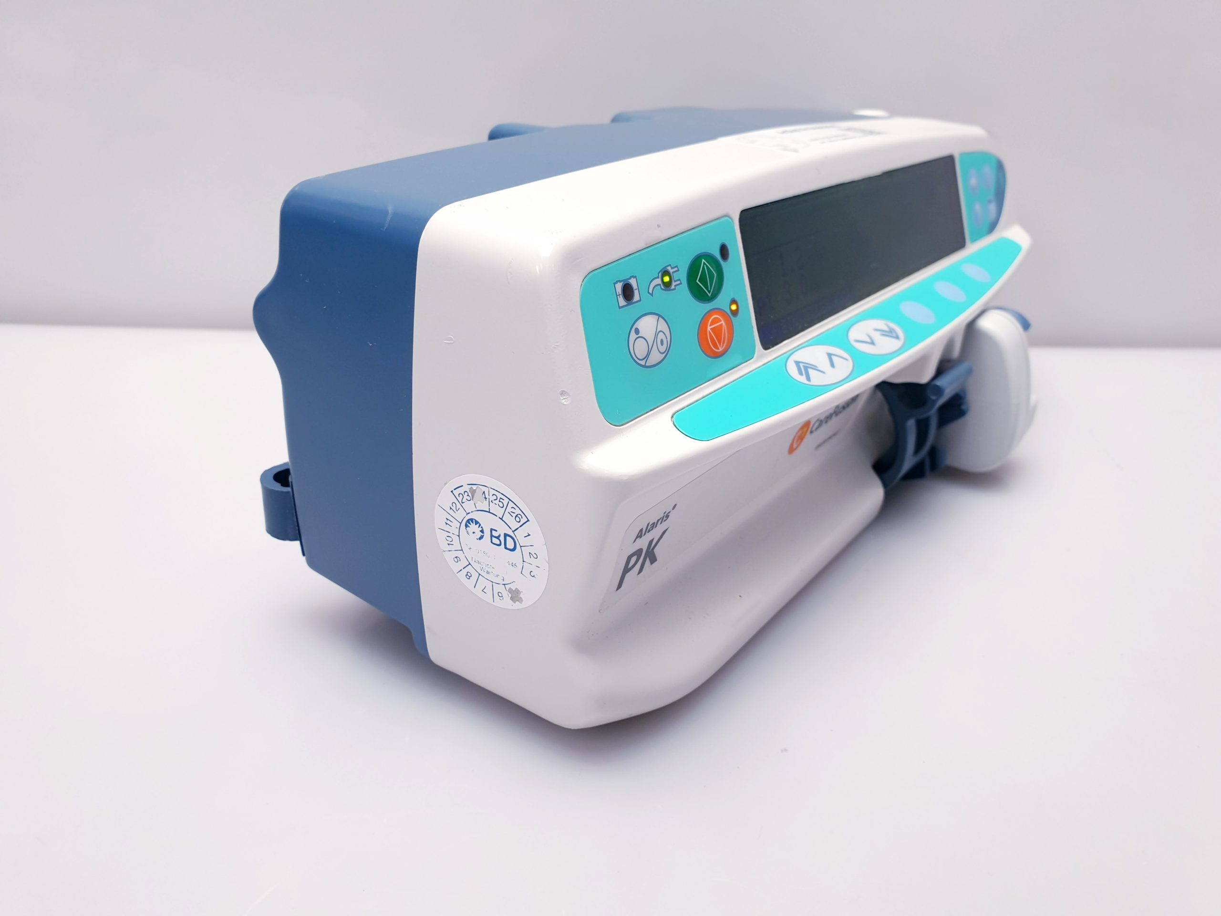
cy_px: 458
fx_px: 917
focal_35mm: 26
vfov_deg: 53.1
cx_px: 610
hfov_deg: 67.3
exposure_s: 1/50
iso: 64
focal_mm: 4.3
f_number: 2.4
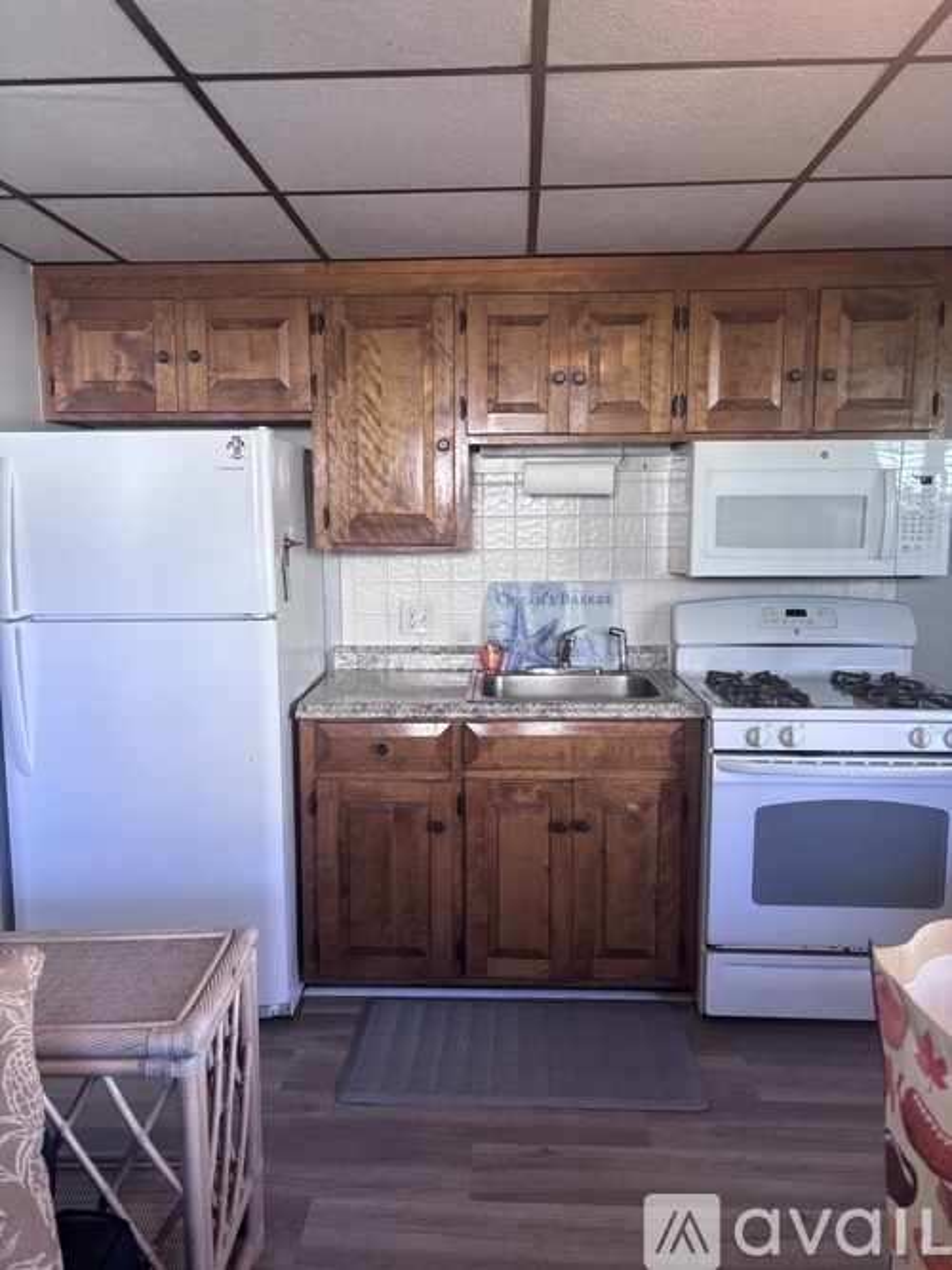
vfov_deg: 67.3
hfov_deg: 53.0
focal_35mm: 26
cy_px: 635
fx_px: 954
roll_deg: +0.7
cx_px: 476
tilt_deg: -7.5
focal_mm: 5.96
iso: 125
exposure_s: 1/60
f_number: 1.6
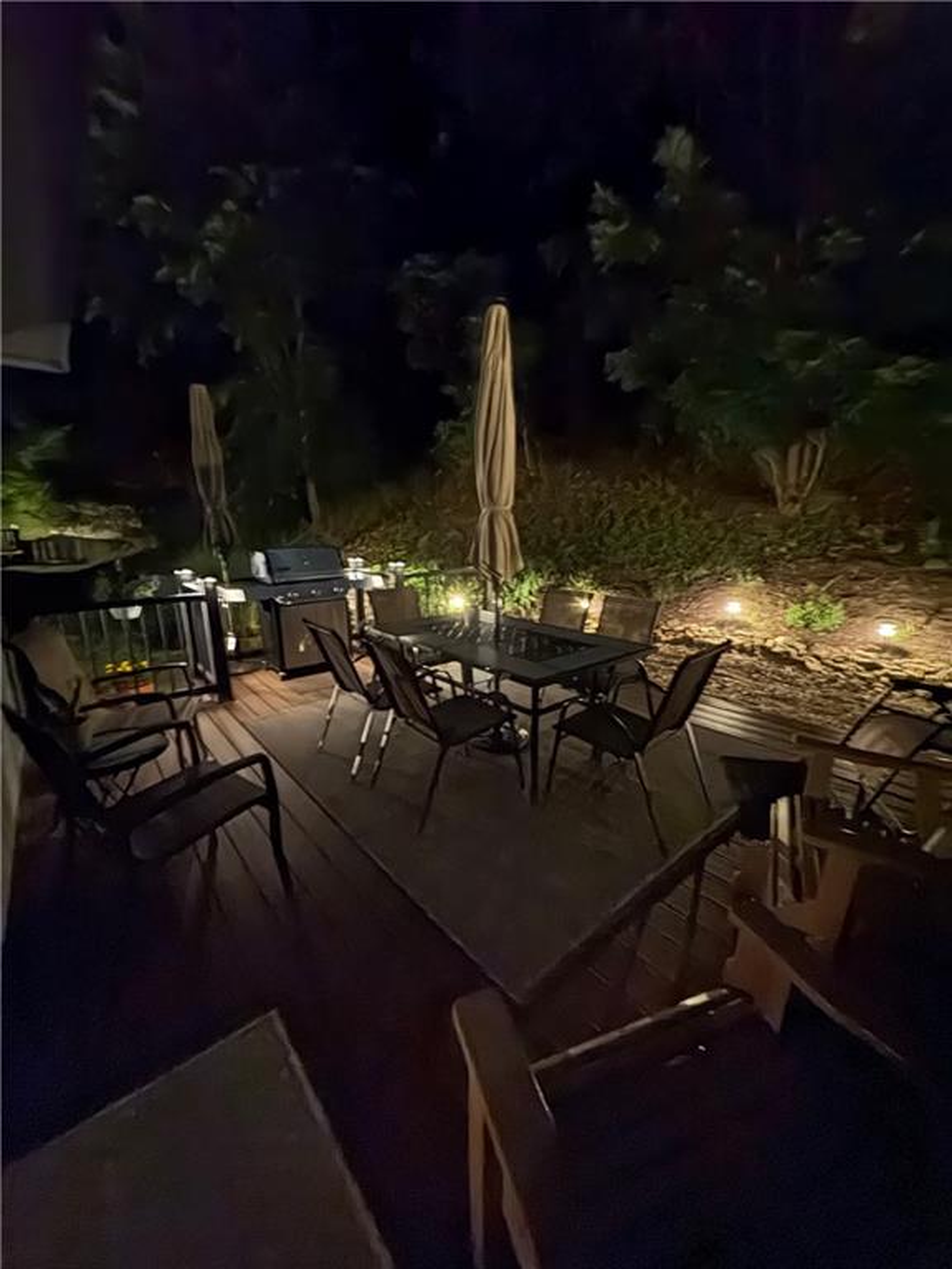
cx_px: 476
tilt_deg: -11.9
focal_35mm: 14
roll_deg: +1.3
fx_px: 513
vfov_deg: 102.1
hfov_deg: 85.7
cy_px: 634
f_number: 2.2
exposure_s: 1/2
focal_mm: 2.22
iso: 10000
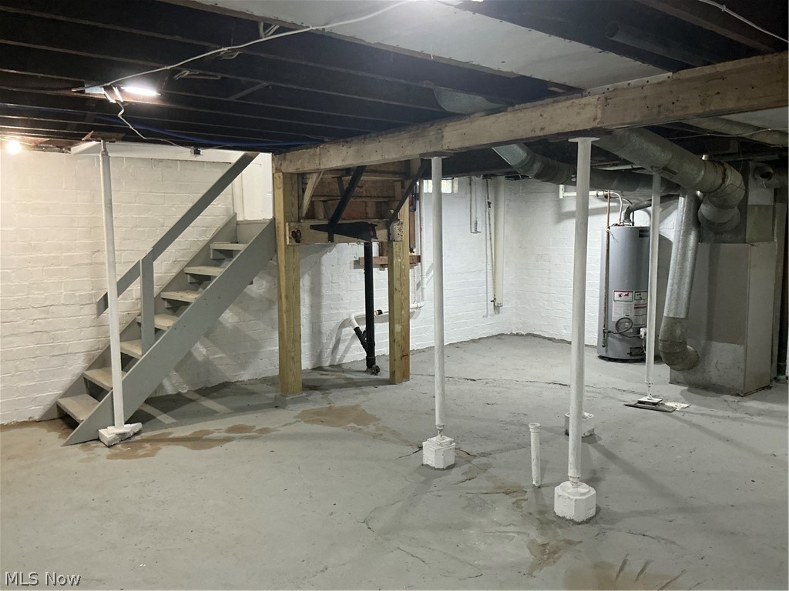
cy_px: 296
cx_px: 394
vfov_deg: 49.7
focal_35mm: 28
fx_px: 638
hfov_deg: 63.4
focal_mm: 3
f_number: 1.8
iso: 200
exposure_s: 1/40
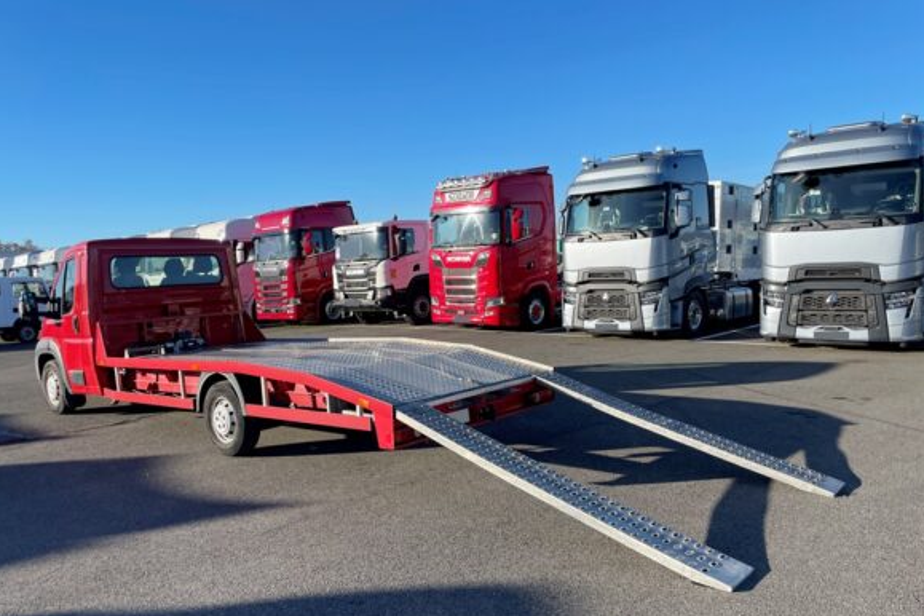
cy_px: 356
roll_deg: +3.0
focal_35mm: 28
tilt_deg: -6.0
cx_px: 448
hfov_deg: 65.5
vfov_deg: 46.2
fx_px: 719
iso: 32
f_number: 1.6
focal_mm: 4.2
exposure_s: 1/2053
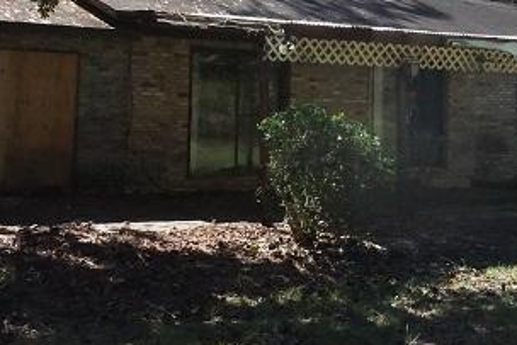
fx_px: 977
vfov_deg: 19.7
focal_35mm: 68
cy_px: 39
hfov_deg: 29.6
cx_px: 235
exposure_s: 1/2500
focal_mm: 23
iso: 8000
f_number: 13
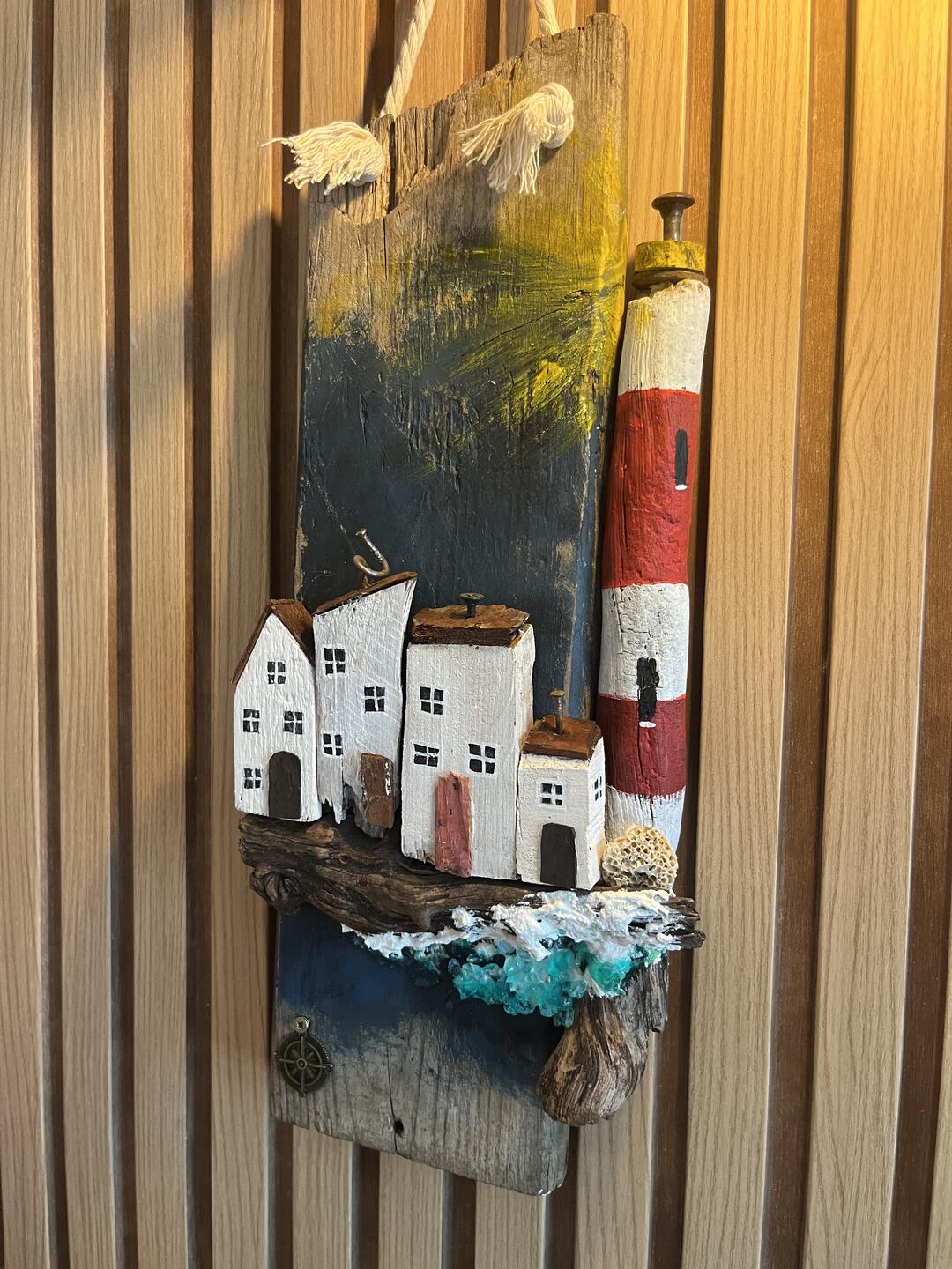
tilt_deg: -4.2
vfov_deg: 67.3
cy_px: 634
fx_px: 953
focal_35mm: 26
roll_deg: -0.3
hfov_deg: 53.1
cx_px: 476
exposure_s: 1/50
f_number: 1.6
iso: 160
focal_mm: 5.1
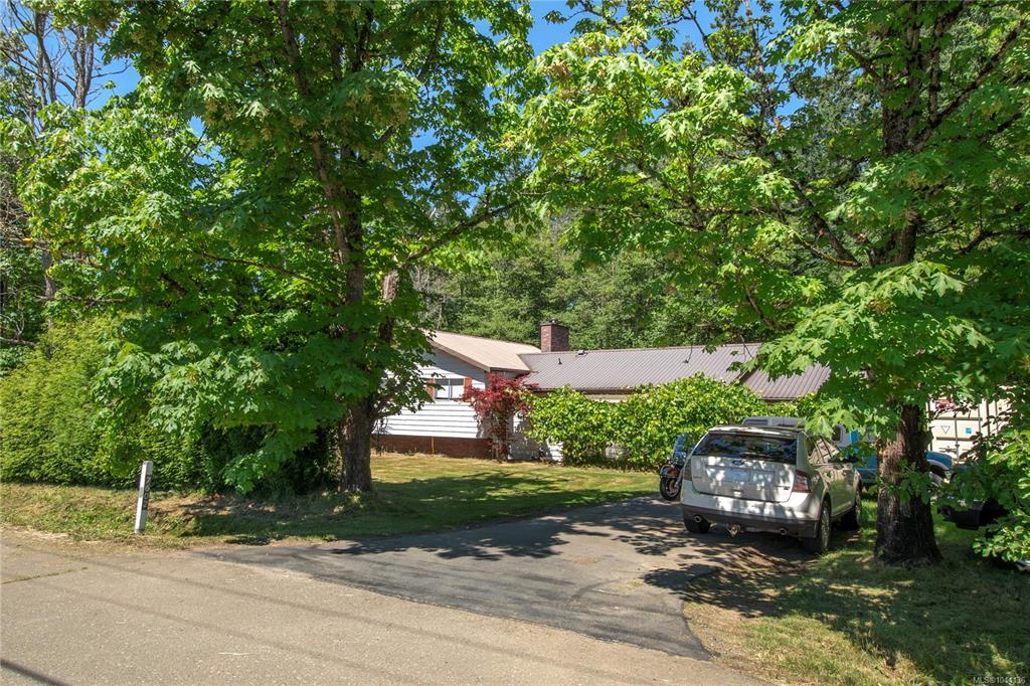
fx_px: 601
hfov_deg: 81.2
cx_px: 515
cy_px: 343
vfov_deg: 59.5
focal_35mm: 21
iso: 320
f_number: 13
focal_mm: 14
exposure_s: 1/400
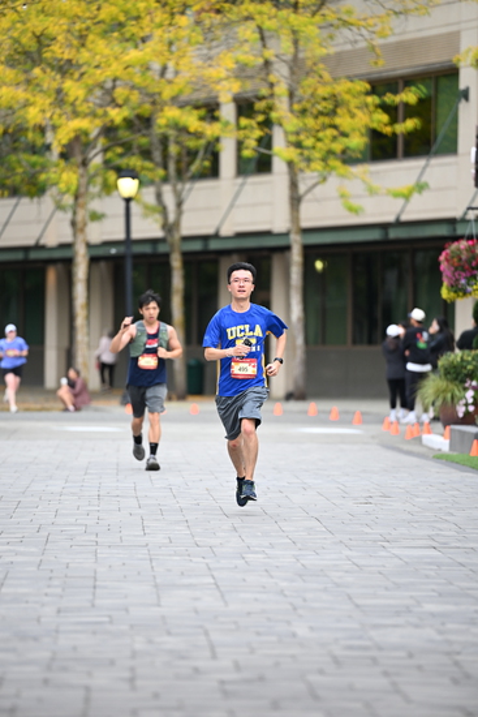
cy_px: 358
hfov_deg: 6.9
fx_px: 3981
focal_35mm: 200
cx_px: 239
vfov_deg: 10.3
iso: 640
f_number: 2.8
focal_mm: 200
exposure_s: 1/1250
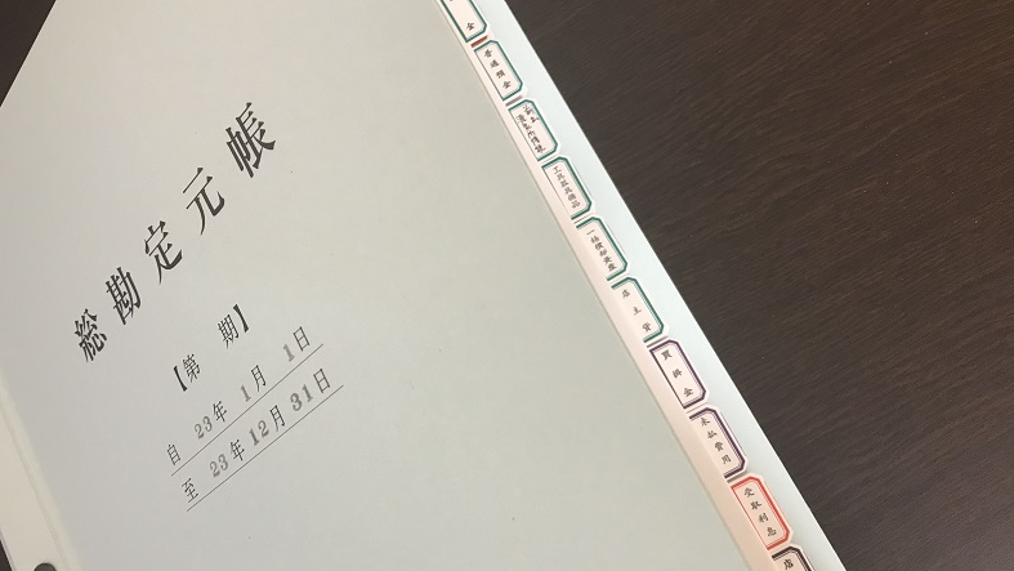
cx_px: 501
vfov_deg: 37.7
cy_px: 333
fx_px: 834
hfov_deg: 62.6
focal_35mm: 31
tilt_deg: -78.2
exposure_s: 1/17
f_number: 1.8
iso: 40
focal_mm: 3.99
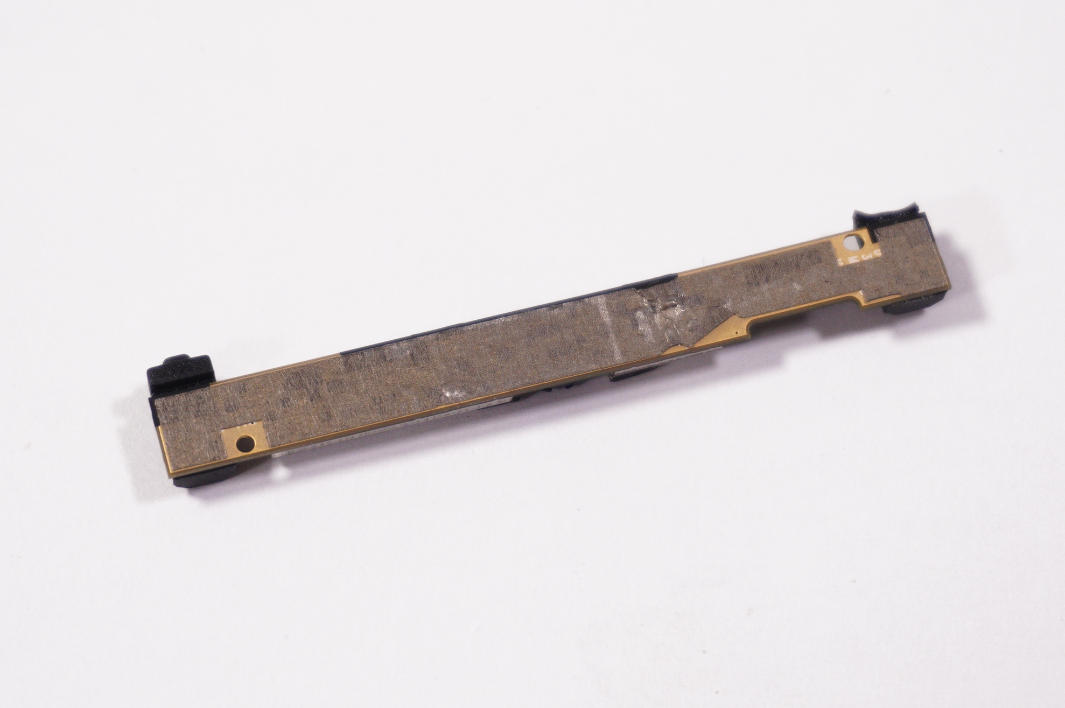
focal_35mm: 112
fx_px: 3303
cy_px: 352
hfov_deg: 18.3
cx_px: 555
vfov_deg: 12.2
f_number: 6.3
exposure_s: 1/250
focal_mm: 49
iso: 1000
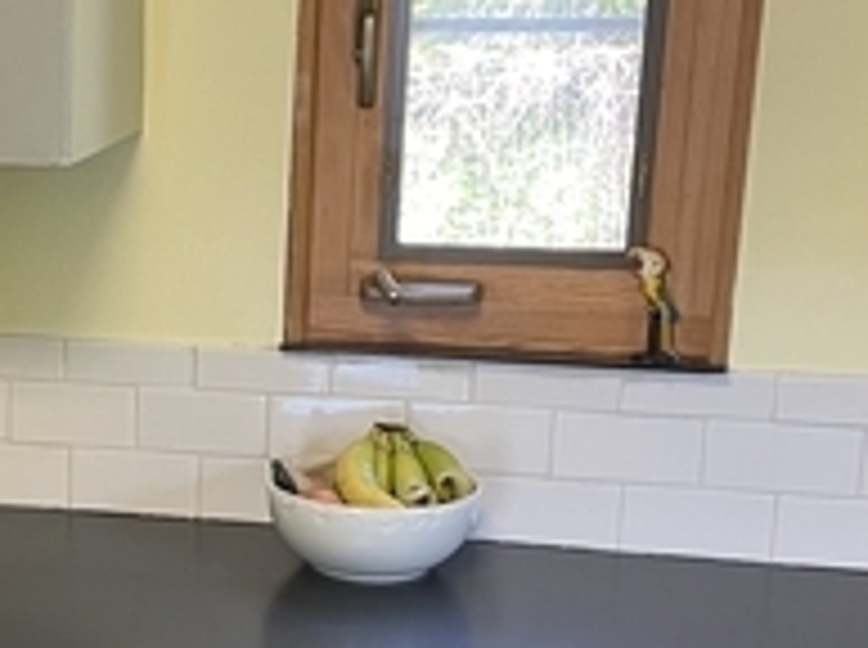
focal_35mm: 90
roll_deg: +1.1
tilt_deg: -16.0
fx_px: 2253
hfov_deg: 20.6
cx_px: -133
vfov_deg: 16.2
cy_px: 580
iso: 125
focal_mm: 4.2
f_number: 1.6
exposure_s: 1/60
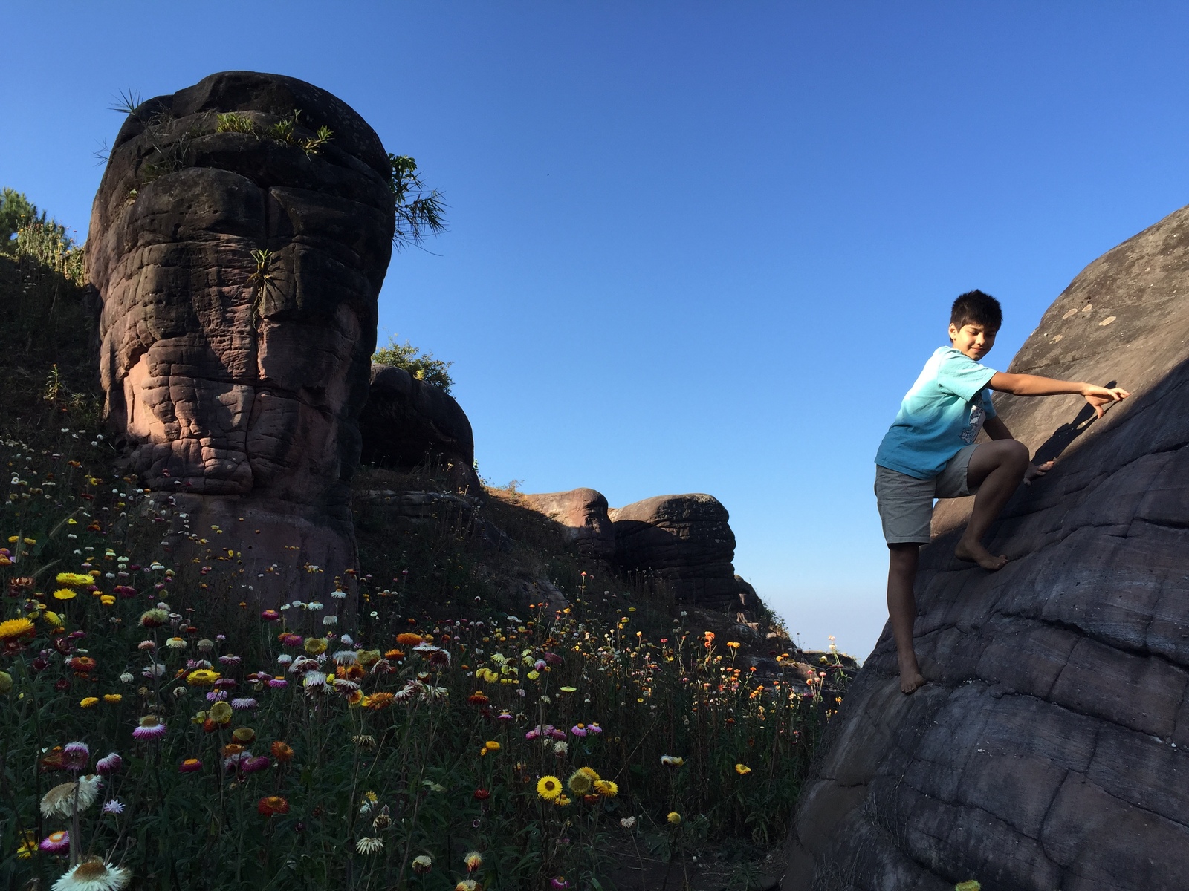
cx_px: 594
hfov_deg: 61.7
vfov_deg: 48.2
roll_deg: +0.1
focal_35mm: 29
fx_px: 996
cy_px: 446
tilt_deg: +10.7
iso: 32
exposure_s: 1/860
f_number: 2.2
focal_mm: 4.15
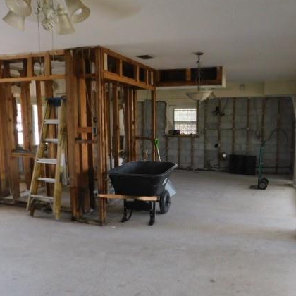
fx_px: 300
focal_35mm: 31
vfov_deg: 52.5
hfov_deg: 52.2
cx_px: 176
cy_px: 162
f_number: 3
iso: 220
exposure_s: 1/30
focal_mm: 4
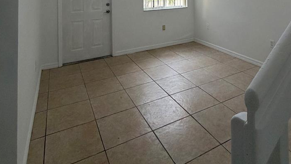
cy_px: -18
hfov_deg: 71.5
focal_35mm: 26
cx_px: 167
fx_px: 201
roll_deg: +1.2
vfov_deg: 37.1
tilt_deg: +1.1
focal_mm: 2.22
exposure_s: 1/60
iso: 200
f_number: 2.2
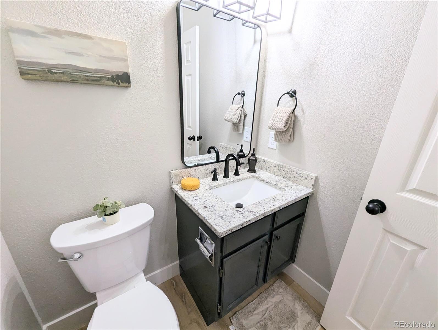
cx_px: 219
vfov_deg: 90.1
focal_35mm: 13
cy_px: 165
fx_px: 165
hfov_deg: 106.1
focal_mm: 1.95
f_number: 2.2
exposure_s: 1/60
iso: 57
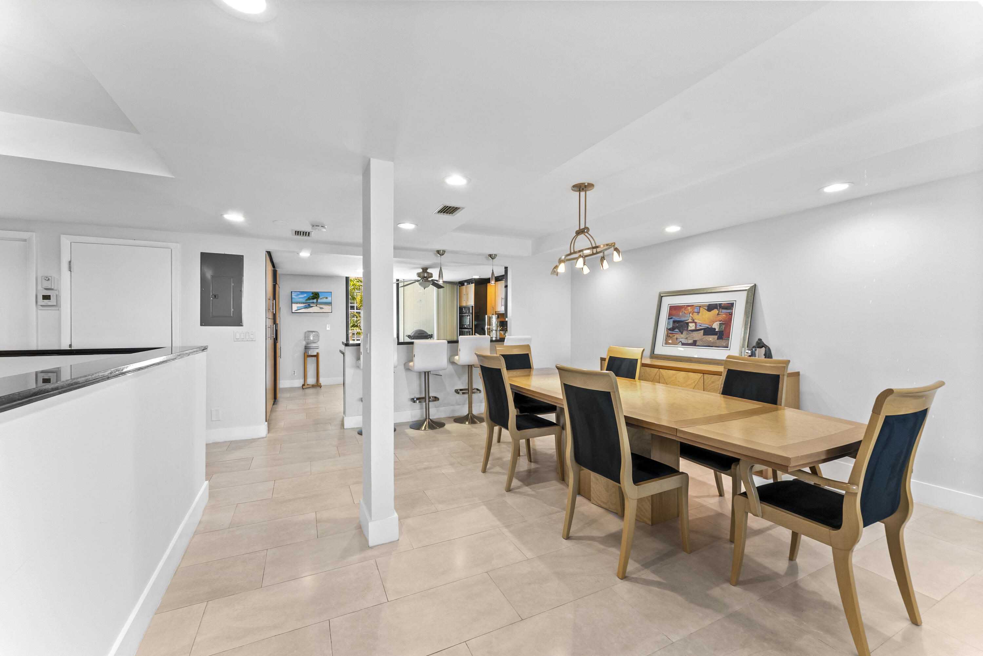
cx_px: 492
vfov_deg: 81.3
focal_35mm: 14
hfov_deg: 104.2
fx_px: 382
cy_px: 328
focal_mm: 14
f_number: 9
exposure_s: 1/5
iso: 640
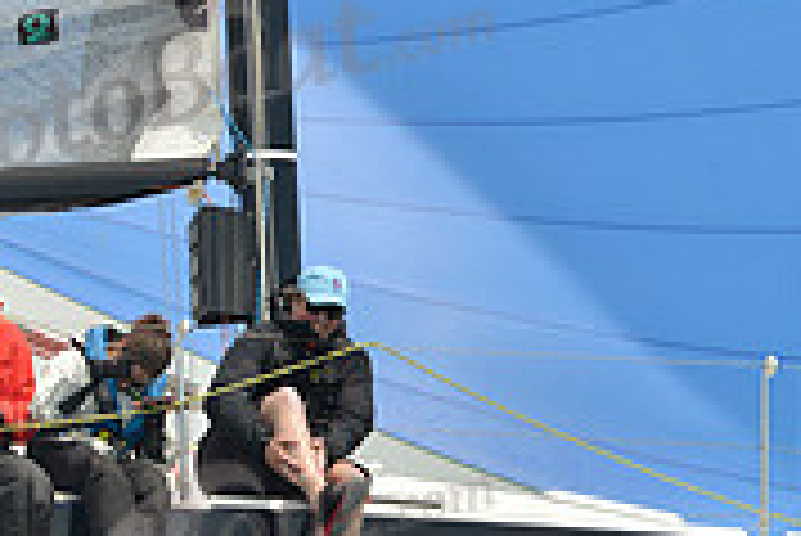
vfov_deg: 4.7
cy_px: 385
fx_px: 6524
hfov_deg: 6.9
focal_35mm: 293
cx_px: -369
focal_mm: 90
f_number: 7.1
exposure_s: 1/1250
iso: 280
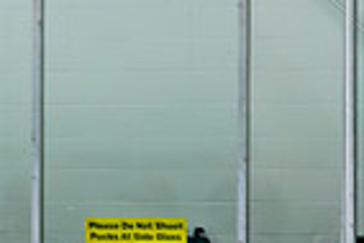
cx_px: -386
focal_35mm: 459
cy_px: 547
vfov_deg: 3.0
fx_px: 4646
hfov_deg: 4.4
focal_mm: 70
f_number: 2.8
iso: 1250
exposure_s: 1/640
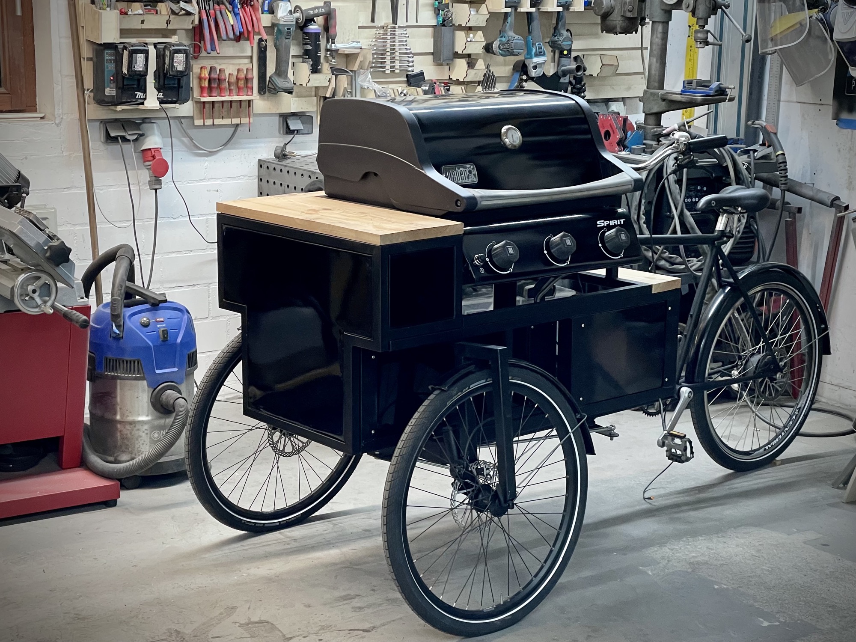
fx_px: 1286
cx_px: 428
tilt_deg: -14.1
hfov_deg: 36.8
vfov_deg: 28.0
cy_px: 321
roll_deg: -0.6
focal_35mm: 52
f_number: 2
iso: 250
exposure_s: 1/50
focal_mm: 6
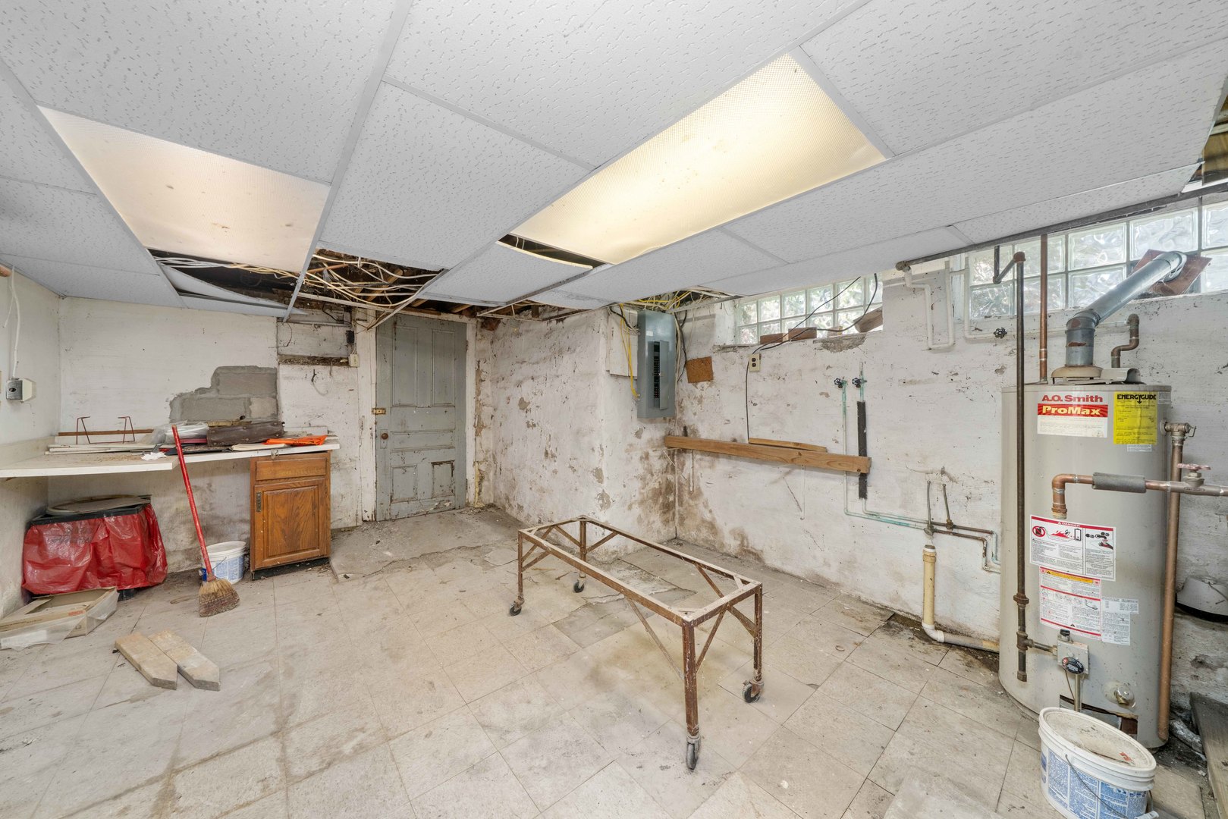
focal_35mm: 12
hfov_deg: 112.6
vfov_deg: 90.0
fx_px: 409
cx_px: 614
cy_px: 410
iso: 800
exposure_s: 1/1.25
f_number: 10
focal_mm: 12
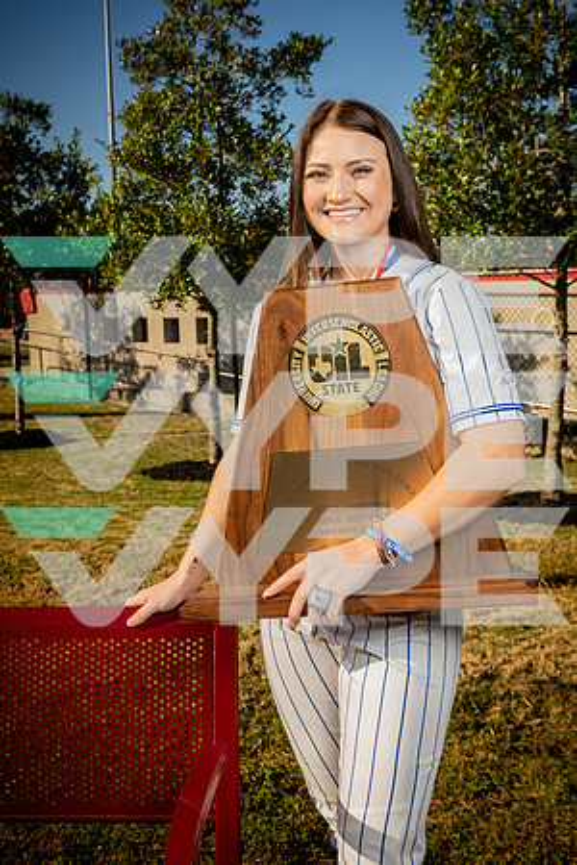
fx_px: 1058
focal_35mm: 44
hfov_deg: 30.5
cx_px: 288
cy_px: 432
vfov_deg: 44.5
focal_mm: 44
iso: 125
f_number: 10
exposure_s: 1/250
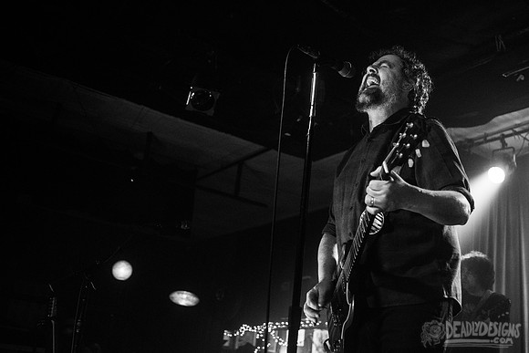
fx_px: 661
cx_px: 297
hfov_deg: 43.6
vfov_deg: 29.9
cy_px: 155
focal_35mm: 45
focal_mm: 40
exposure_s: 1/160
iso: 3200
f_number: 3.2
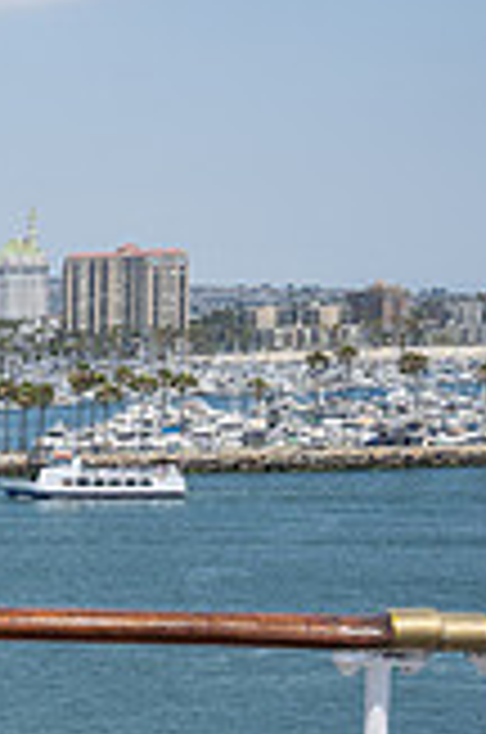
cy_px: 646
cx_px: -774
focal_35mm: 123
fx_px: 2501
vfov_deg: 16.5
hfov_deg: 9.5
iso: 200
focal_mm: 34.5
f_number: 13
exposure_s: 1/200
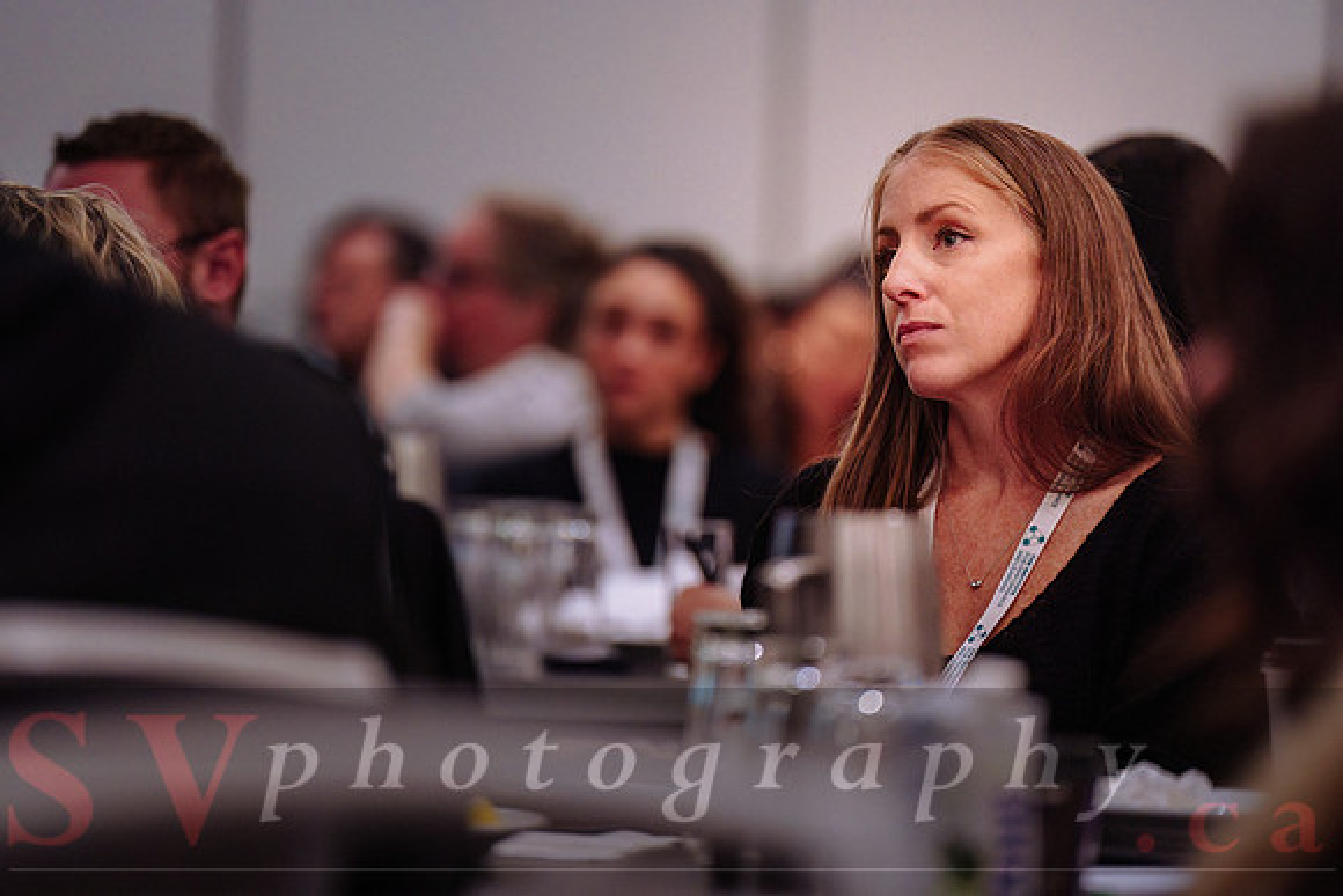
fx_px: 7463
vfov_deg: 6.9
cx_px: 672
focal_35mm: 200
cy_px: 448
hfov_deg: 10.3
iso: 2500
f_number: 2.8
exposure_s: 1/200
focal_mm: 200
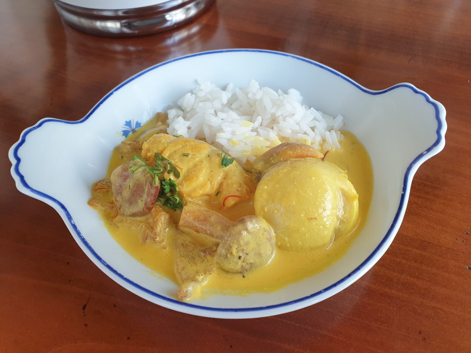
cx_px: 236
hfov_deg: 67.3
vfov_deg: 53.1
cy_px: 176
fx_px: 354
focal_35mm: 26
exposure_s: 1/50
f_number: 2.4
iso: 160
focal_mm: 4.3
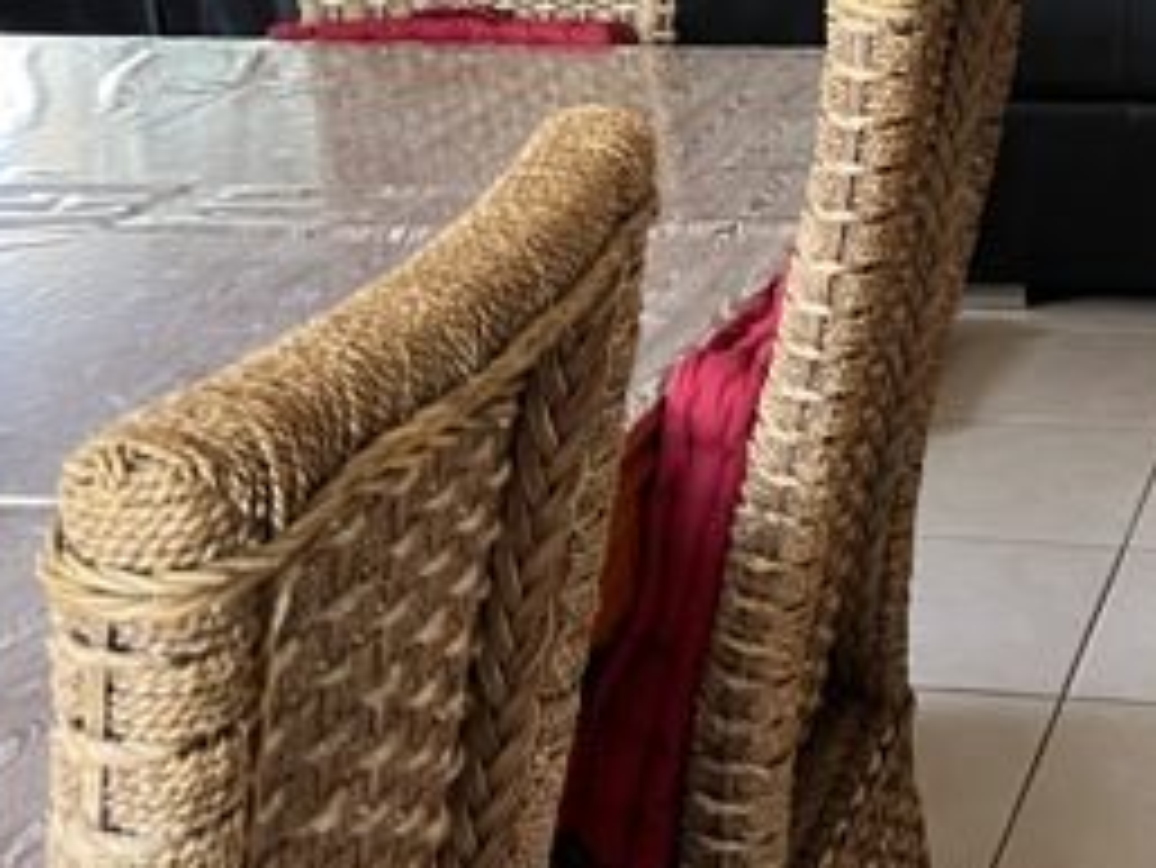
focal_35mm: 81
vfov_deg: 17.5
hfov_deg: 23.4
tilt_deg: -6.4
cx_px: 1071
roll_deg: +0.1
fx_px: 2706
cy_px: -126
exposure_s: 1/60
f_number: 1.6
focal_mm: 5.1
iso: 200
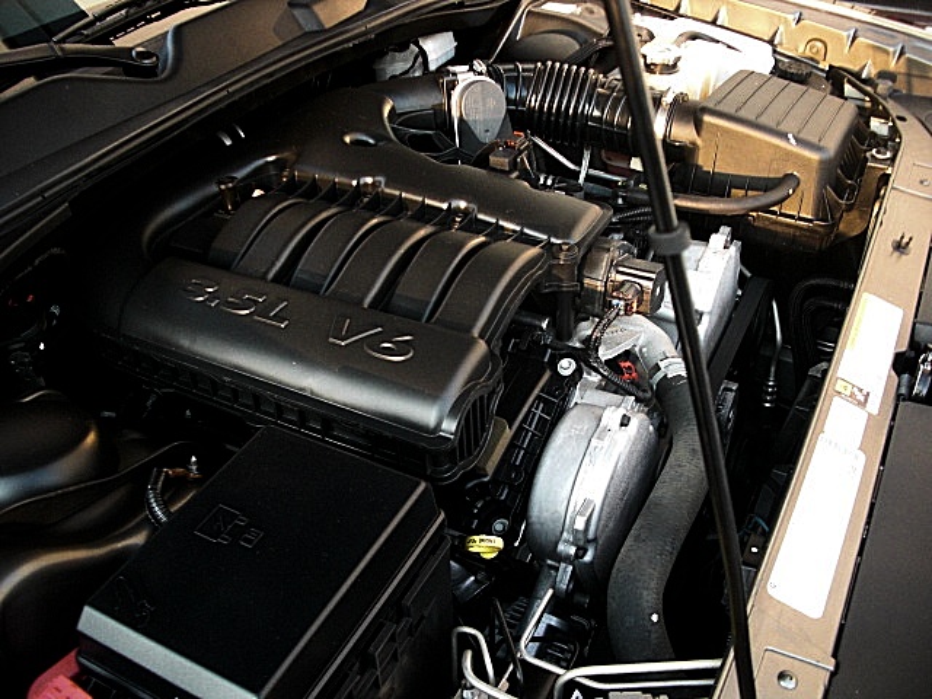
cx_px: 466
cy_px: 350
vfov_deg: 39.7
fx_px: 969
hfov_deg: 51.4
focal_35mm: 36
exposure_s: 1/125
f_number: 2.8
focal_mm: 6.3
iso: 400
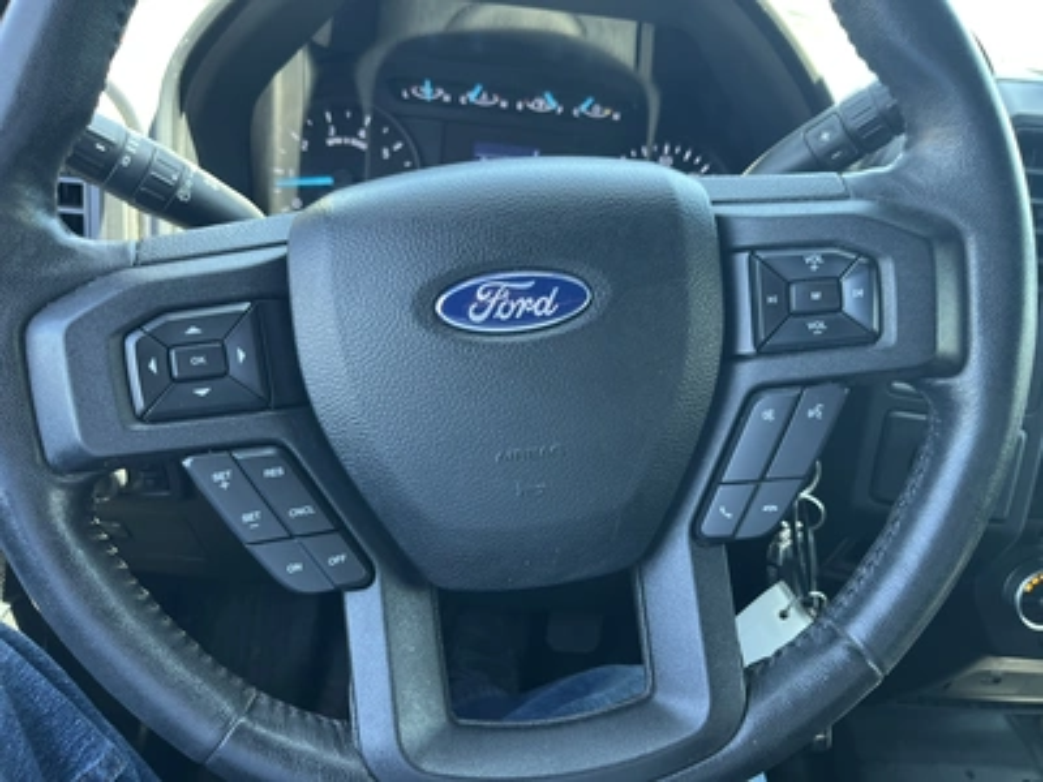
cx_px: 522
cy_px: 391
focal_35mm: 26
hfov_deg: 67.3
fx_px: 783
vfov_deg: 53.1
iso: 125
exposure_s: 1/104
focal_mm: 5.1
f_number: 1.6
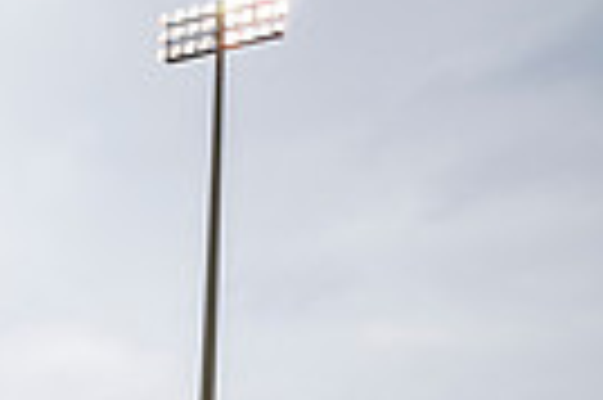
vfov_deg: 11.7
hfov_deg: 15.3
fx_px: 1740
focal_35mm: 104
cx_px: -644
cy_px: 811
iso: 100
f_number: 2.8
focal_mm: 24
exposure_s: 1/500
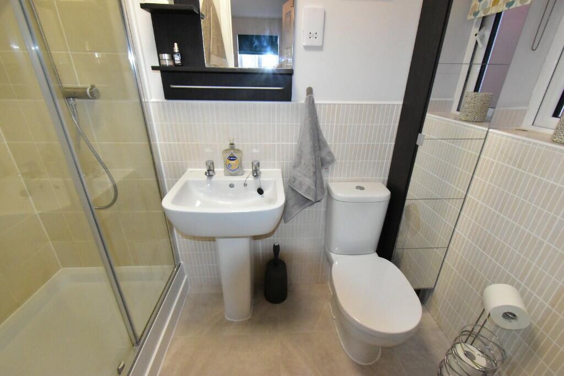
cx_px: 282
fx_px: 235
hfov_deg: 100.4
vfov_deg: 77.3
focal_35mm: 15
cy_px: 188
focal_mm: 10
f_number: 10
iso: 7200
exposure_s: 1/200
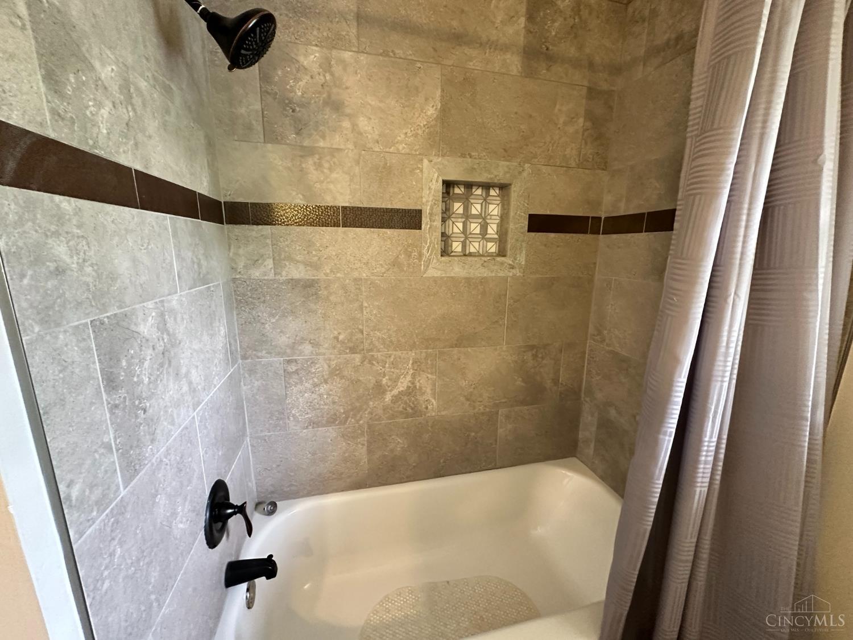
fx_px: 345
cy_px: 320
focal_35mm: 14
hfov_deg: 102.1
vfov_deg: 85.7
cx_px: 426
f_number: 2.2
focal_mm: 2.22
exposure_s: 1/60
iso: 400
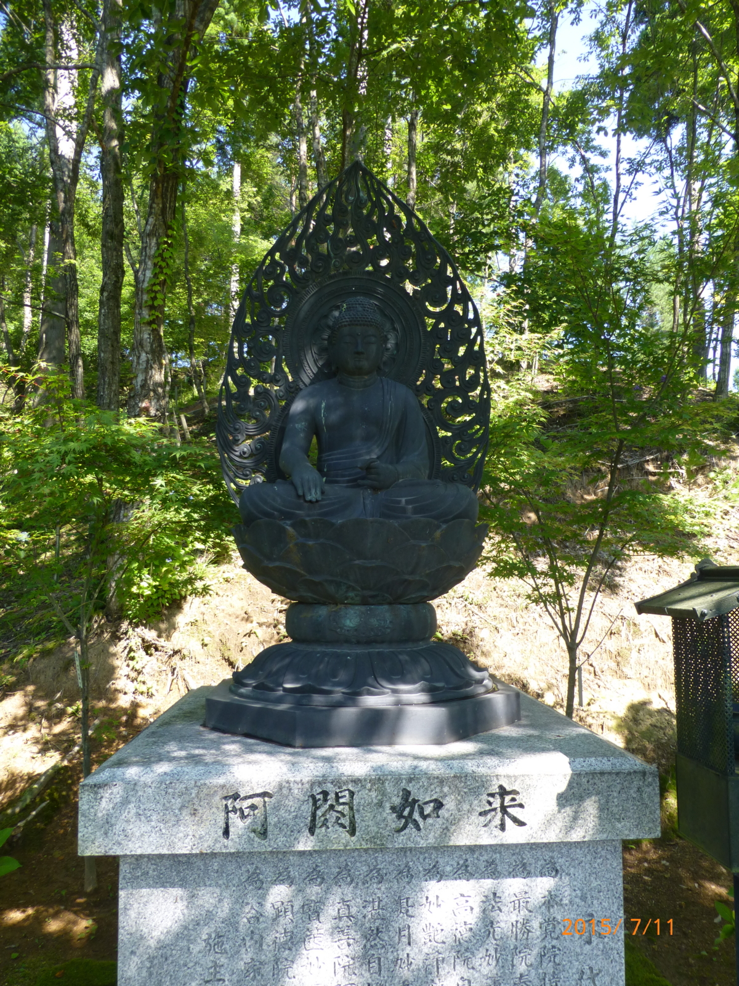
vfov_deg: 71.6
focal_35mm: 24
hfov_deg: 56.8
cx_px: 370
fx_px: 683
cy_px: 493
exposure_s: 1/125
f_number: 3.5
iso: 100
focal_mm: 4.3
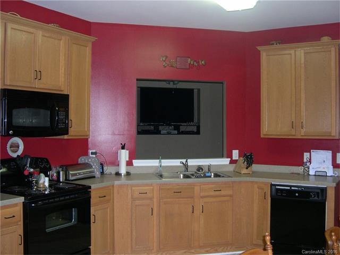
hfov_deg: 49.0
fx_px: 373
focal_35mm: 38
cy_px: 128
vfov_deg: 37.7
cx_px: 170
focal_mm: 8
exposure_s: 1/60
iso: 258
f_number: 2.8
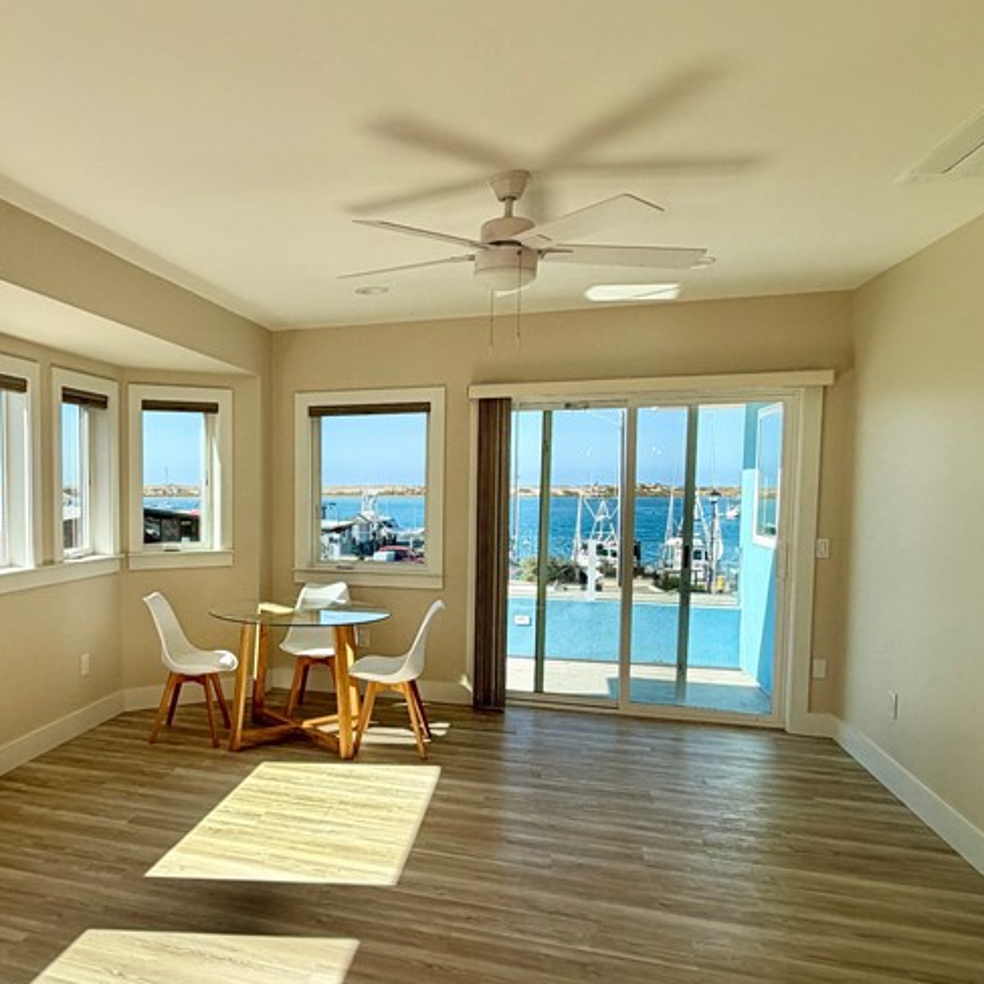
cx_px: 238
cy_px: 537
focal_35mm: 26
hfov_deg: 57.6
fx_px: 836
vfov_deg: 60.8
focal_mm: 2.22
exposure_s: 1/742
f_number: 2.2
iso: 40
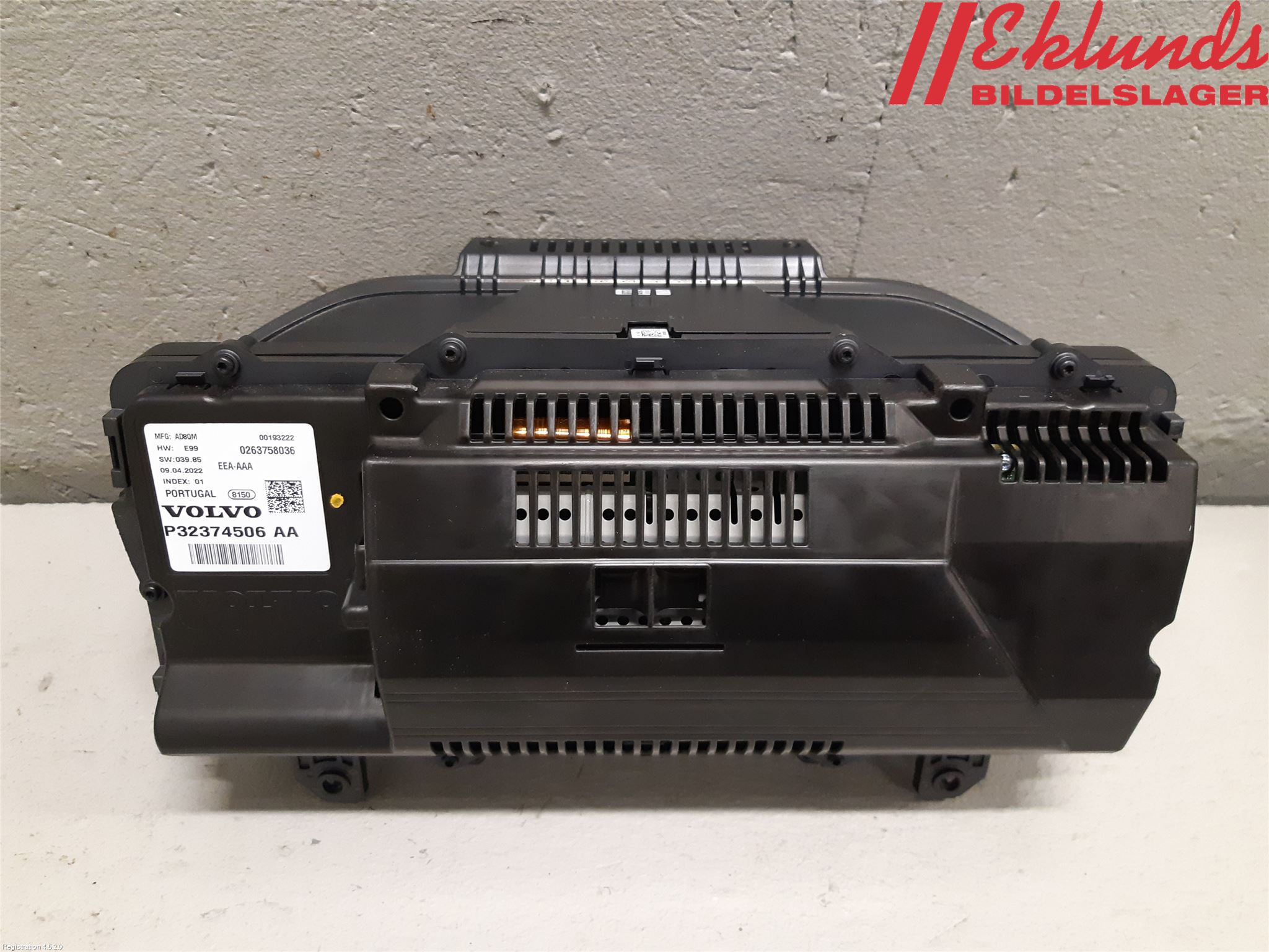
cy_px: 476
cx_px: 634
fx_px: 953
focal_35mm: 26
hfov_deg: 67.3
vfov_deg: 53.1
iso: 320
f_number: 1.7
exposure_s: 1/50
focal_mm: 3.93
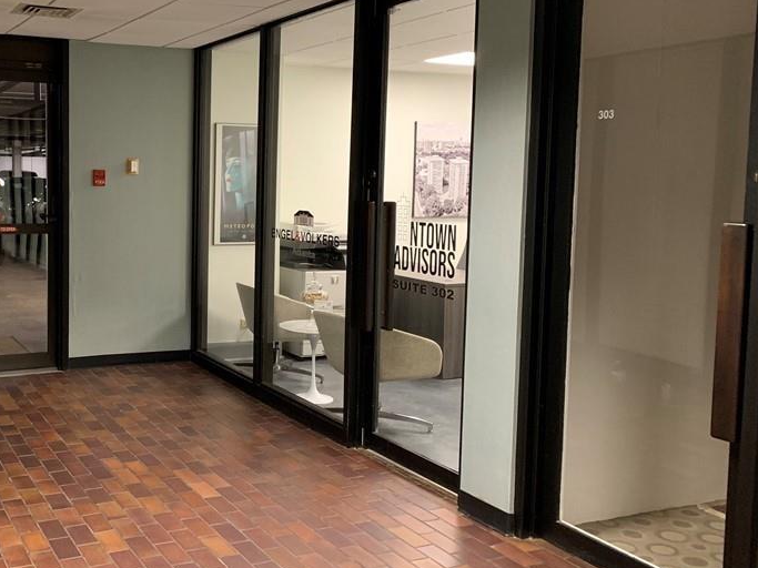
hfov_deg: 46.2
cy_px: 245
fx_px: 854
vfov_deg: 36.7
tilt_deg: -3.5
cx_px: 191
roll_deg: -0.7
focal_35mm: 39
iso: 320
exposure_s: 1/60
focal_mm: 4.25
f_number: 1.8
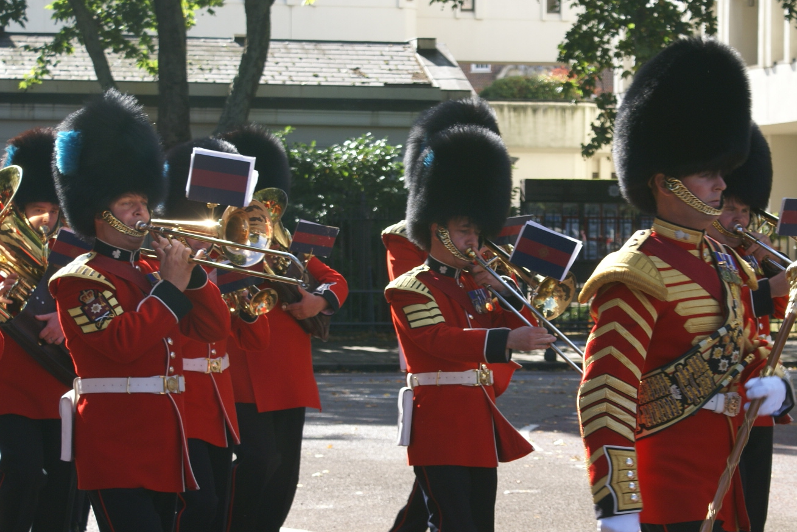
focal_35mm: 132
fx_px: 2922
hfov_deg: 15.5
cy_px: 355
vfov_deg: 10.4
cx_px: 517
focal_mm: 60
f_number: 7.1
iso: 100
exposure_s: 1/160
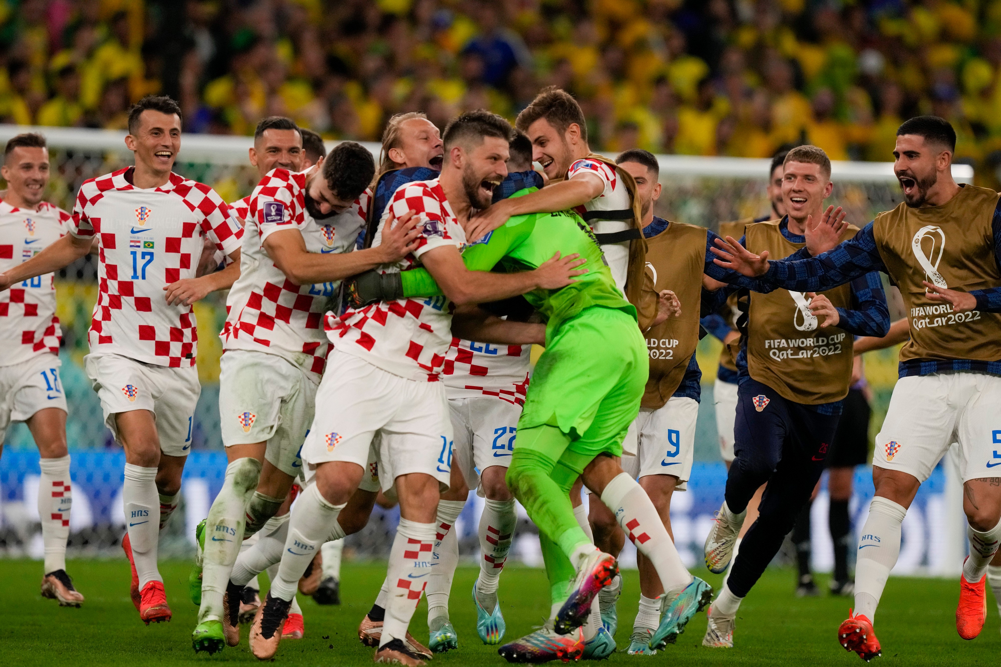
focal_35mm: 400
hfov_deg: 5.2
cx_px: 500
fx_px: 11122
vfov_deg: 3.4
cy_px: 334
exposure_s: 1/4000
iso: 4000
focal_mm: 400
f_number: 4
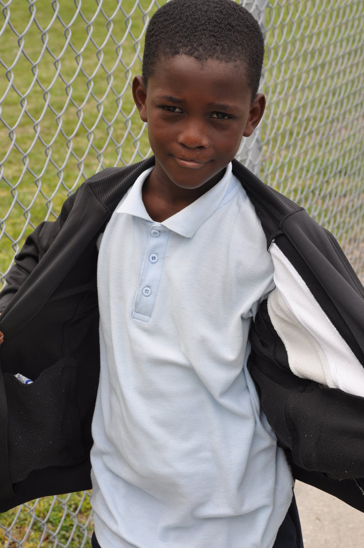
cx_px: 182
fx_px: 1141
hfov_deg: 18.1
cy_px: 274
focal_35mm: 75
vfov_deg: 27.0
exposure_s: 1/250
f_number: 8
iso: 200
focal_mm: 50
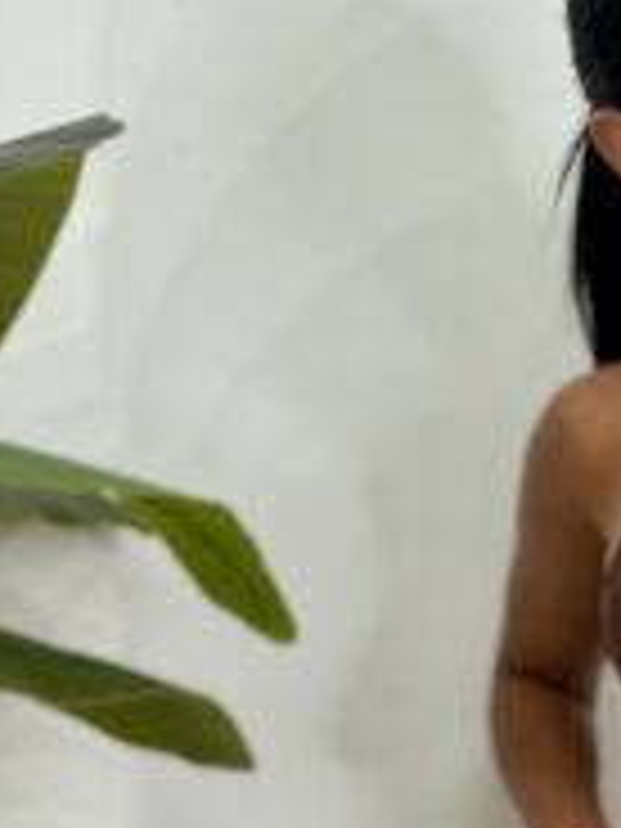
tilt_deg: -26.7
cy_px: 675
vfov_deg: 17.3
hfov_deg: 12.9
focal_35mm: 113
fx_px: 2703
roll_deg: +5.1
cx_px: 662
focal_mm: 5.96
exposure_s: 1/58
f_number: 1.6
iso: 40
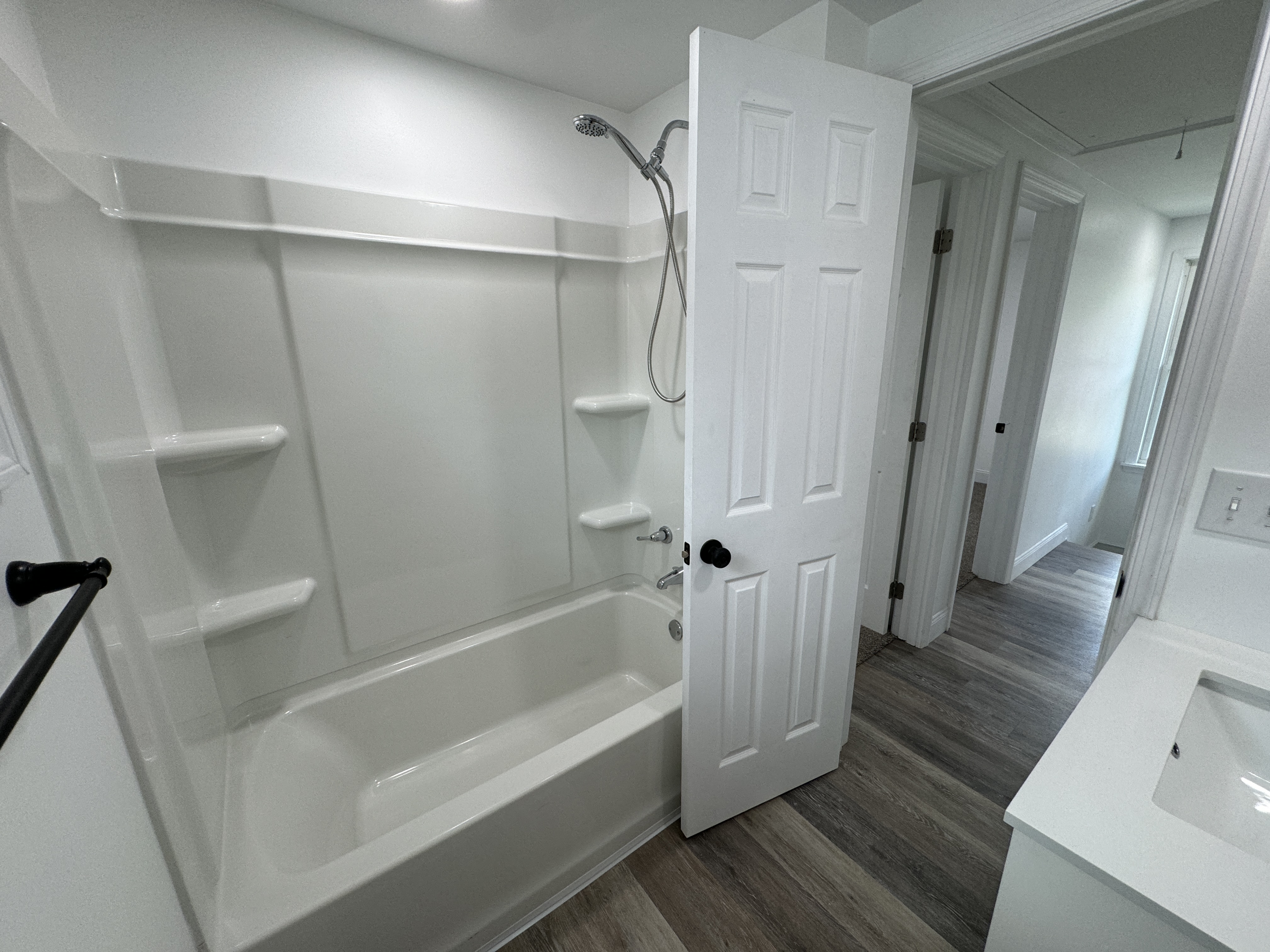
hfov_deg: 102.1
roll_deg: +0.6
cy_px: 476
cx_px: 635
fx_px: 514
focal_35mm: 14
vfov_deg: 85.7
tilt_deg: -16.3
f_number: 2.2
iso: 125
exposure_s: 1/120
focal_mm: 2.22
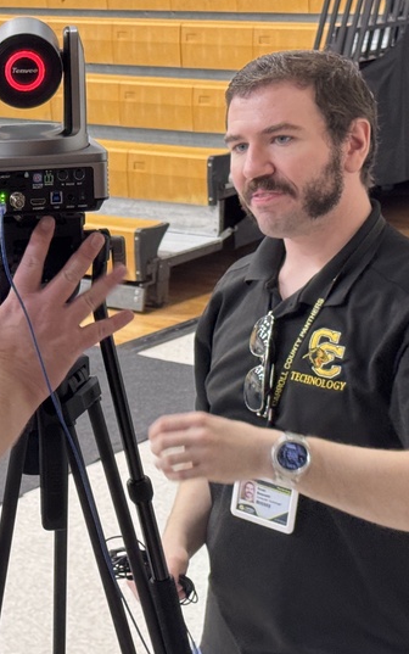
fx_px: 1729
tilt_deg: -13.5
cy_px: 332
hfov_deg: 13.3
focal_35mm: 97
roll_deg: +0.6
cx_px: -19
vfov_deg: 21.4
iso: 160
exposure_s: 1/60
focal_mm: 6.76
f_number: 1.78
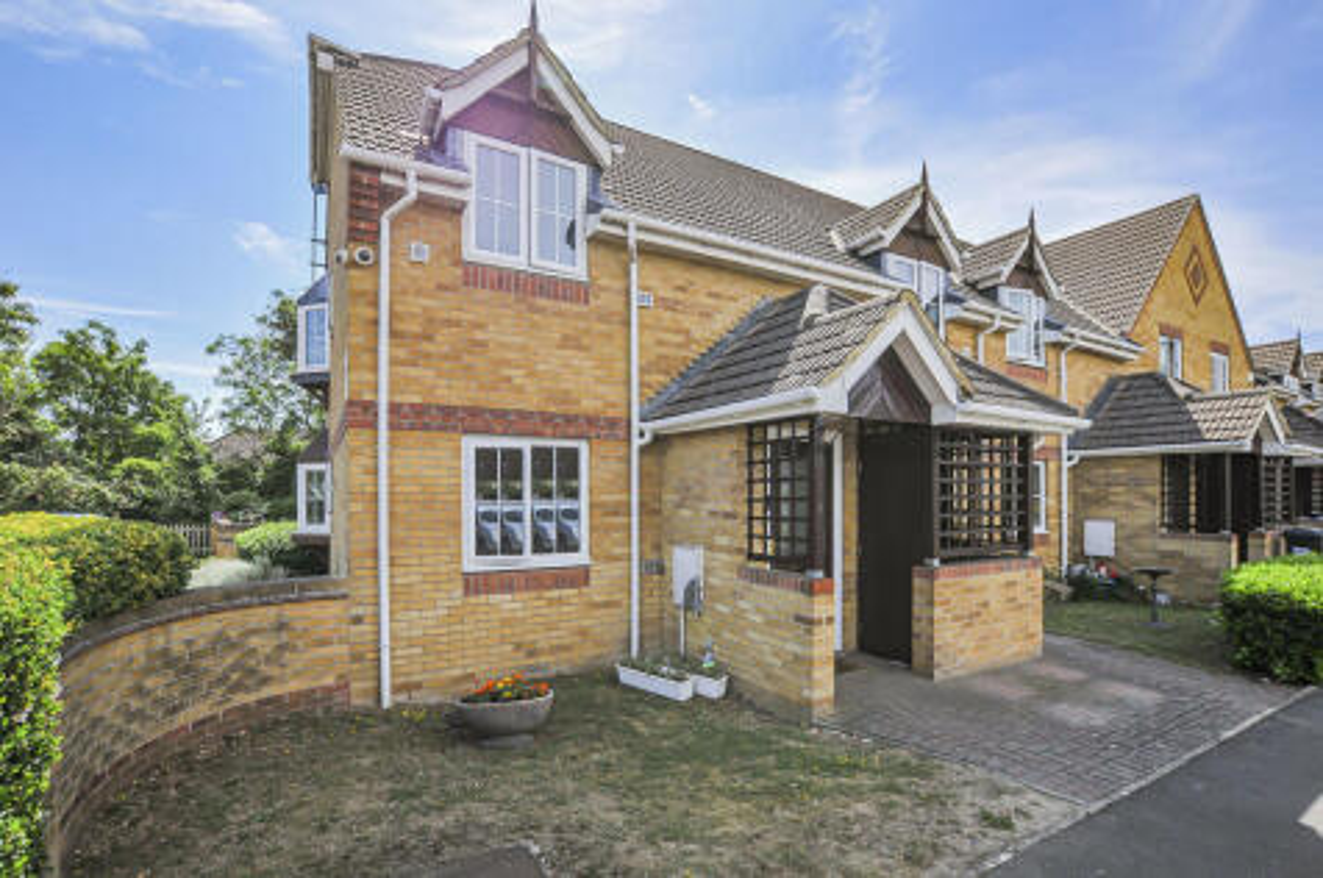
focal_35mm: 15
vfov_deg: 77.2
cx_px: 662
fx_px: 550
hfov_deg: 100.5
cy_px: 439
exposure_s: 1/640
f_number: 5.6
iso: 200
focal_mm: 10
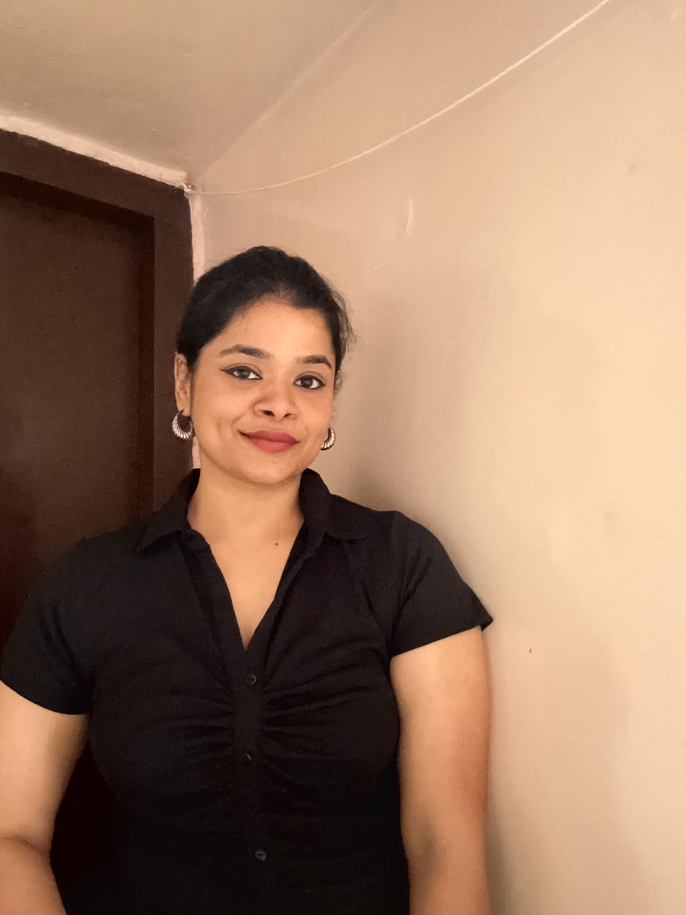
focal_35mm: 30
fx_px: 793
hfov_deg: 46.8
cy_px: 458
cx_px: 343
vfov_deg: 60.0
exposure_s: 1/16
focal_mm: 2.69
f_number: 1.9
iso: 640
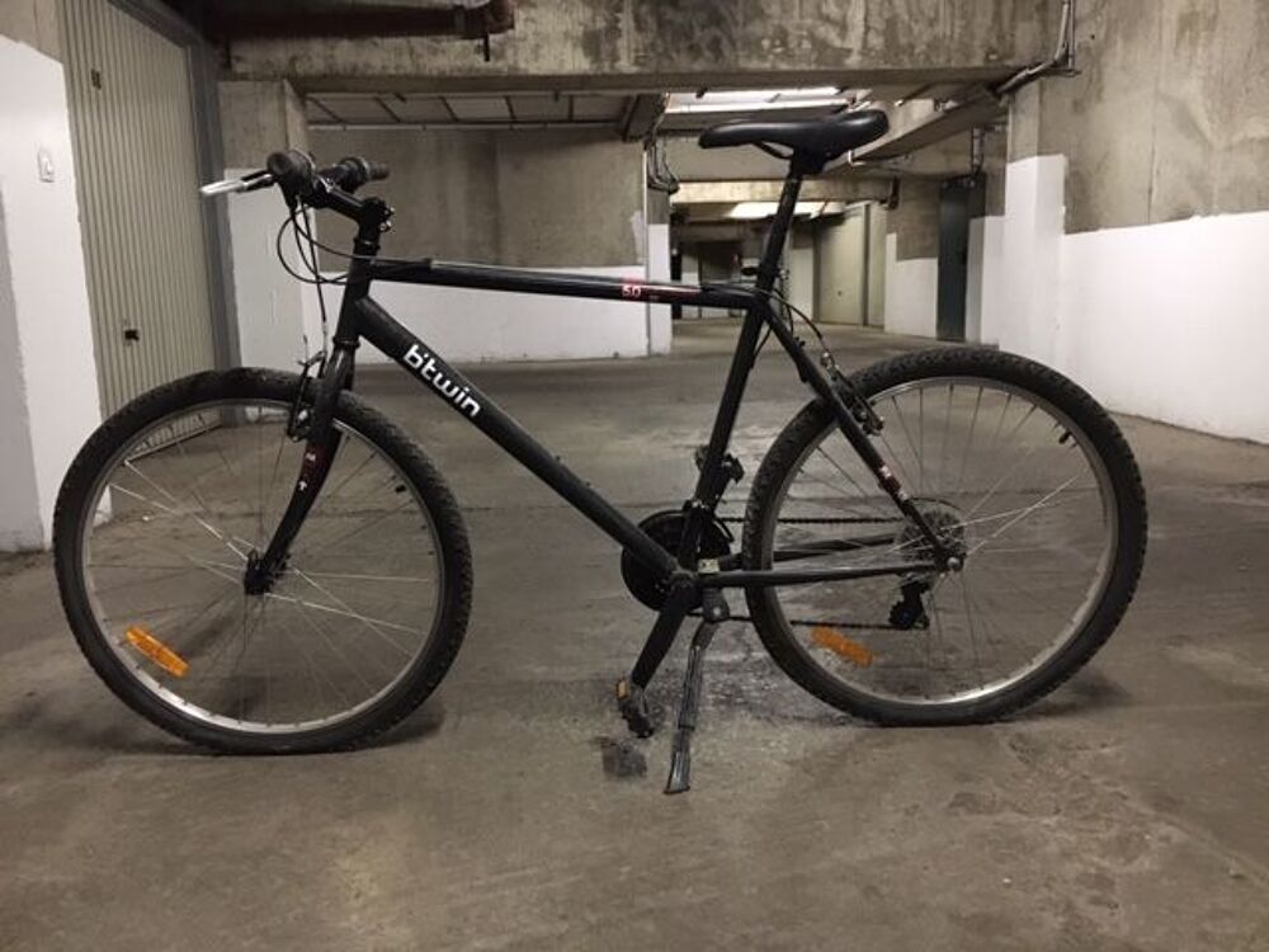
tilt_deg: -8.9
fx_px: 1063
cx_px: 634
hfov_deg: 61.7
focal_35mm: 29
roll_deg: +0.7
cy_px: 476
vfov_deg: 48.2
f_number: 2.2
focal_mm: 4.15
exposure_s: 1/17
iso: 320
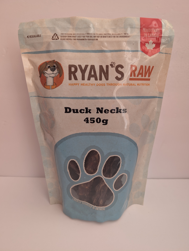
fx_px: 174
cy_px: 126
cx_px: 94
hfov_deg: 56.9
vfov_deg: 71.5
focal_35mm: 24
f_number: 1.68
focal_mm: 6.9
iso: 37
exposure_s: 1/26.2
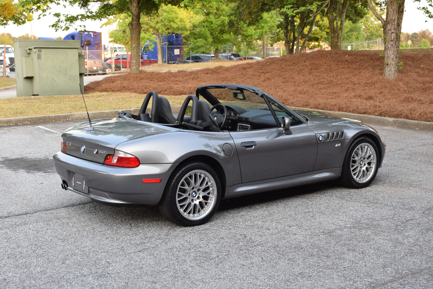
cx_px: 216
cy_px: 144
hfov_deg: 37.8
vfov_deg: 25.8
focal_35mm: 52
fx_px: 632
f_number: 5
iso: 400
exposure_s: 1/100
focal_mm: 35
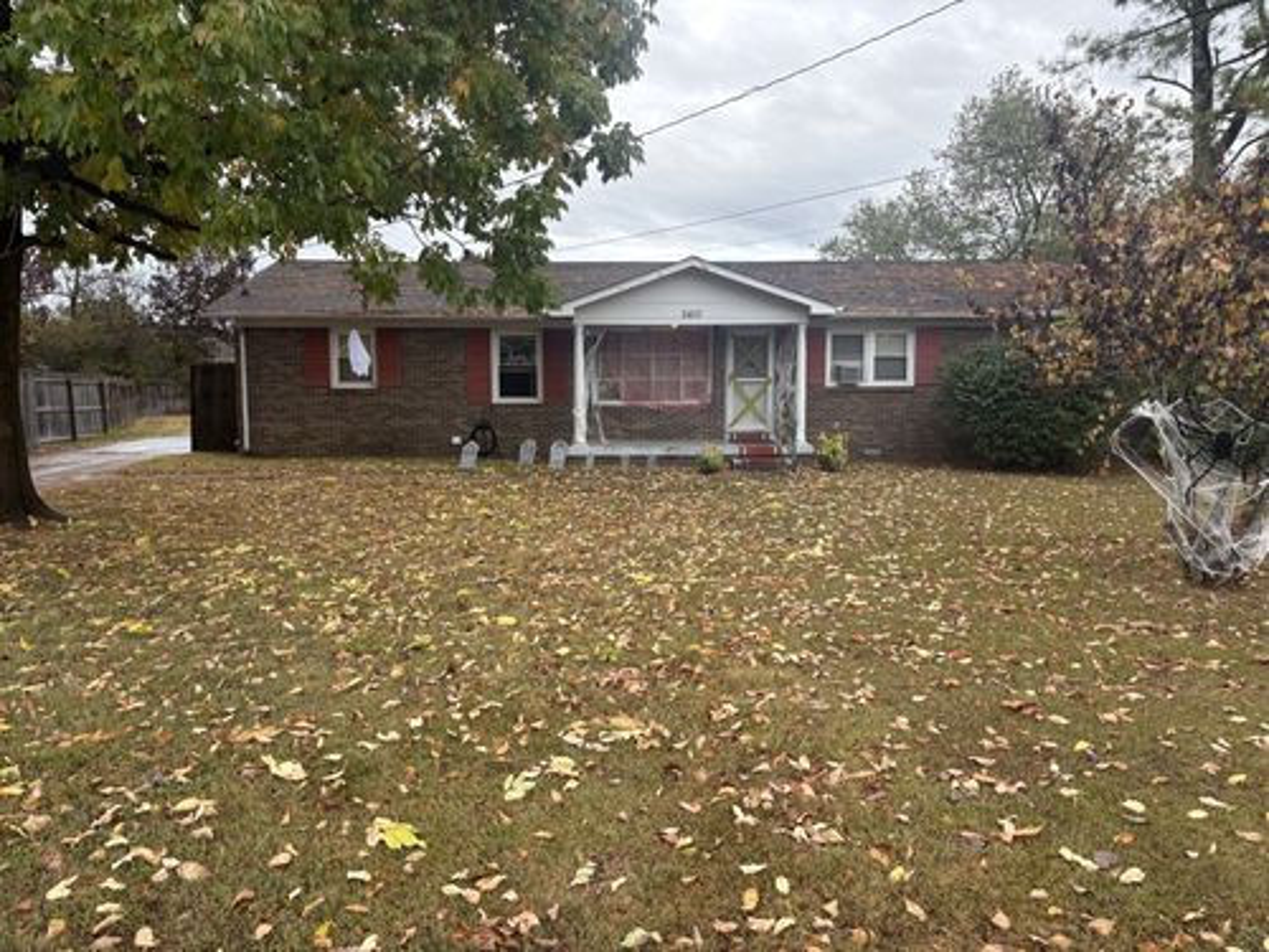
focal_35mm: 26
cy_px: 476
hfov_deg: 67.3
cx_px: 634
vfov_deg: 53.1
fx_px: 953
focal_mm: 5.96
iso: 64
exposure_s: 1/810
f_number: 1.6
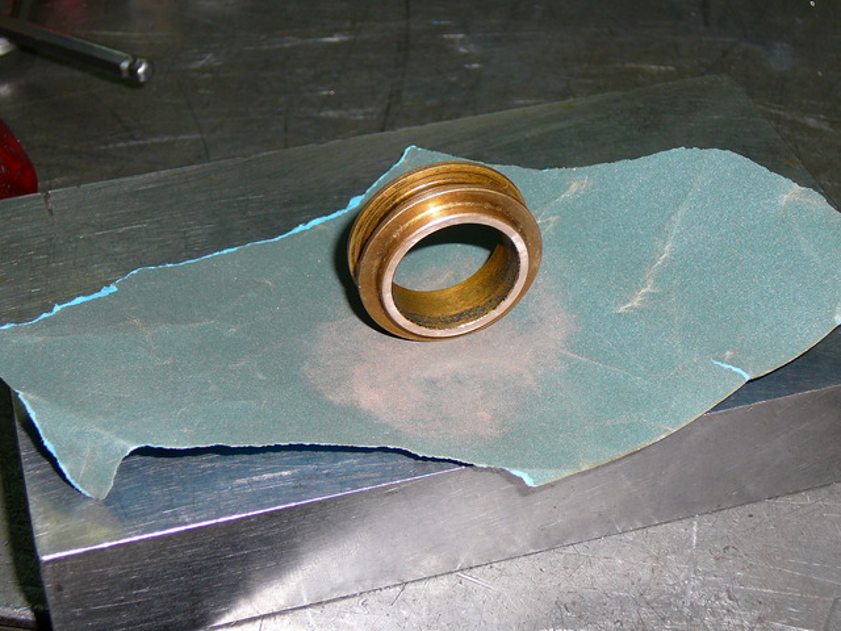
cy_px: 316
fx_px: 1725
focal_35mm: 71
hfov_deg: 27.4
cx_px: 420
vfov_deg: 20.7
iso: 80
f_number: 3.7
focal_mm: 10.5
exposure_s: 1/30
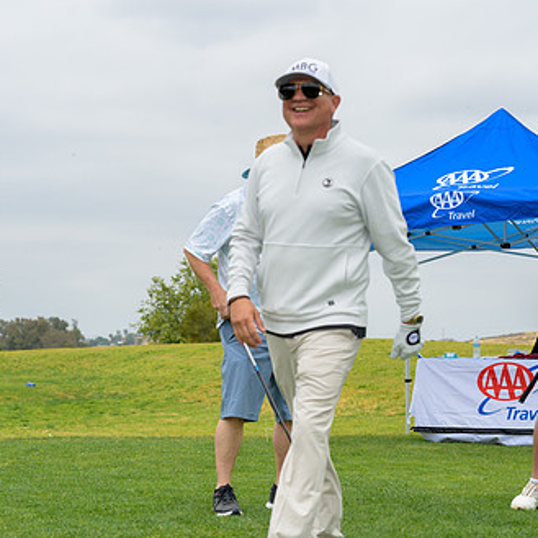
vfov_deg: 20.6
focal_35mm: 84
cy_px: 253
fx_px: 1477
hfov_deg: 20.6
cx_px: 253
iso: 800
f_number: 4
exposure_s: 1/5000
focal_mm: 56
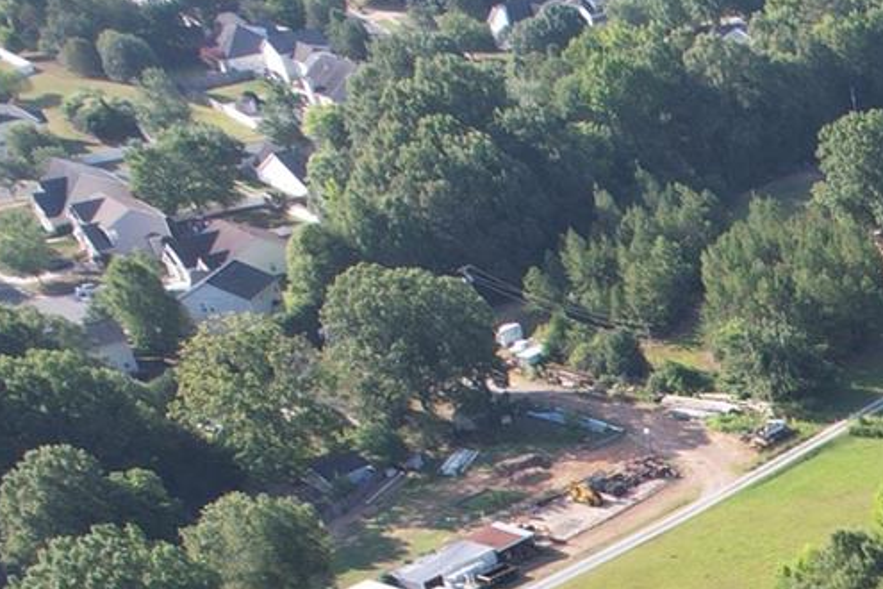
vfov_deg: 13.4
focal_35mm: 91
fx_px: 2232
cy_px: 1095
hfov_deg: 17.6
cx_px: 1634
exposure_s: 1/640
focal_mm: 8.38
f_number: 2.8
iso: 100
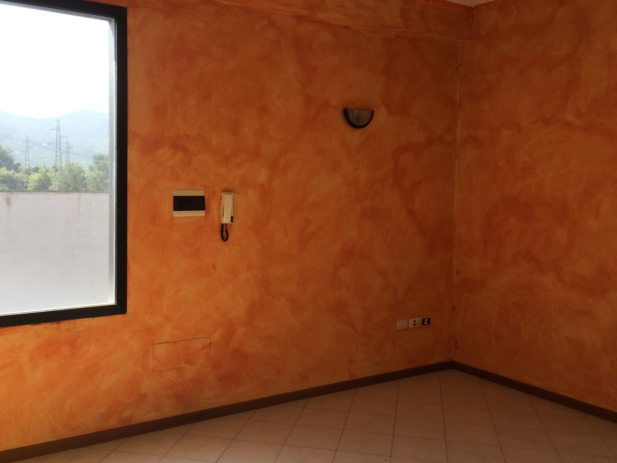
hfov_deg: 55.3
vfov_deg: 42.9
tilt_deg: -2.9
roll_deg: -0.6
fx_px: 588
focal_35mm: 33
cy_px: 207
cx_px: 284
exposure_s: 1/554
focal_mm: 4.15
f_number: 2.2
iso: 32
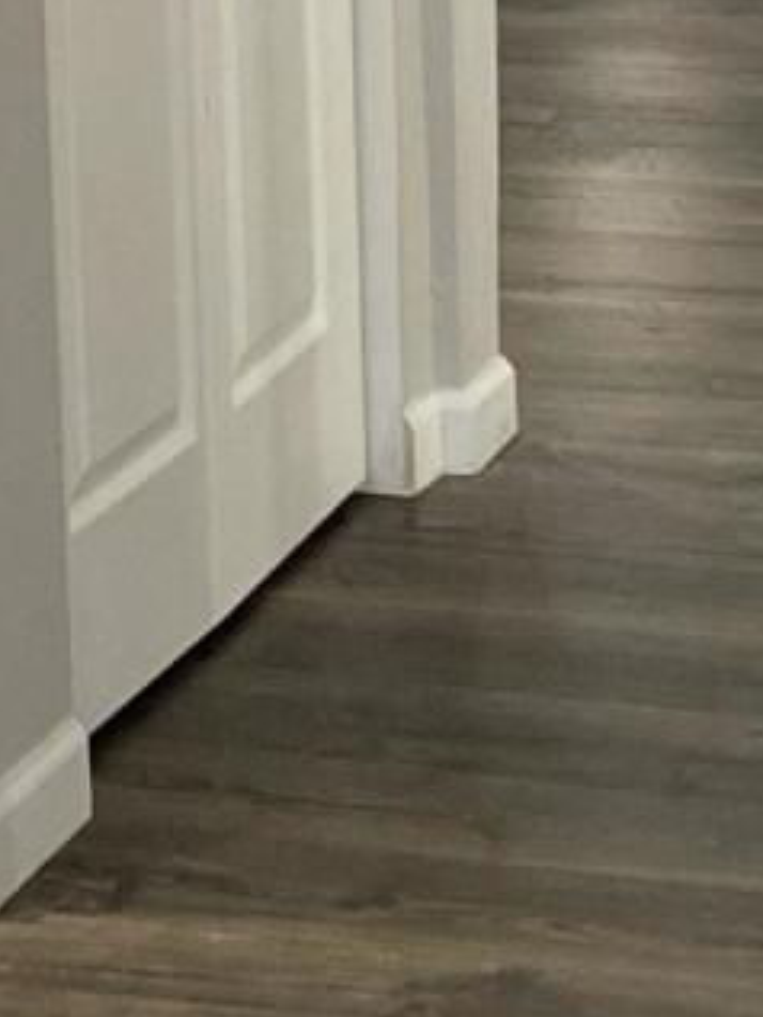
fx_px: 4817
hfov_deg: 9.0
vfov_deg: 11.9
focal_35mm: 164
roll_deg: +1.9
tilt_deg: -10.5
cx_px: 192
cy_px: 45
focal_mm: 4.25
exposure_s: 1/60
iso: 250
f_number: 1.8
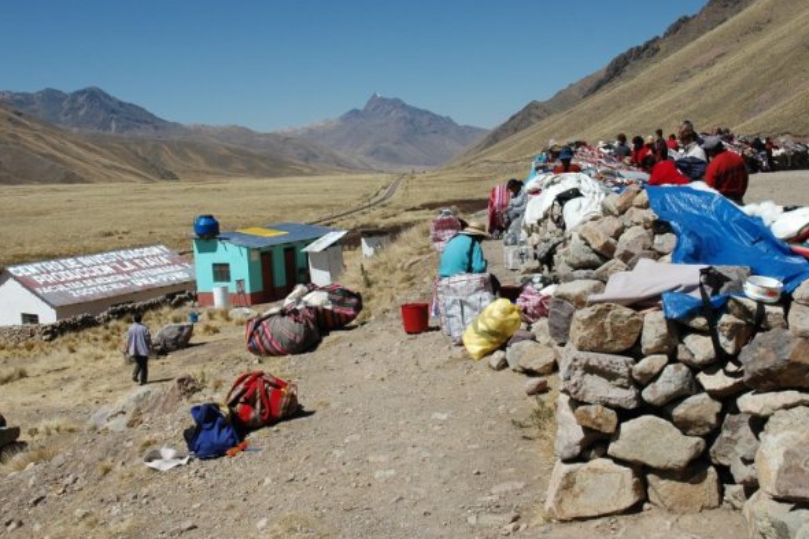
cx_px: 387
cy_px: 243
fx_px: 988
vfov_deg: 30.5
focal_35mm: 44
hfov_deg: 44.5
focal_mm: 24
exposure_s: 1/800
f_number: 8
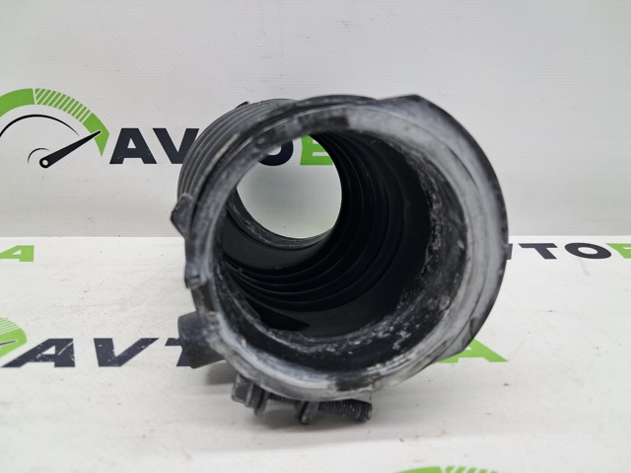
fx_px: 492
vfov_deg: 51.3
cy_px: 236
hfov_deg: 65.4
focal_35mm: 27
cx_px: 316
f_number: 1.8
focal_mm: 4
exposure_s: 1/50
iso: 50
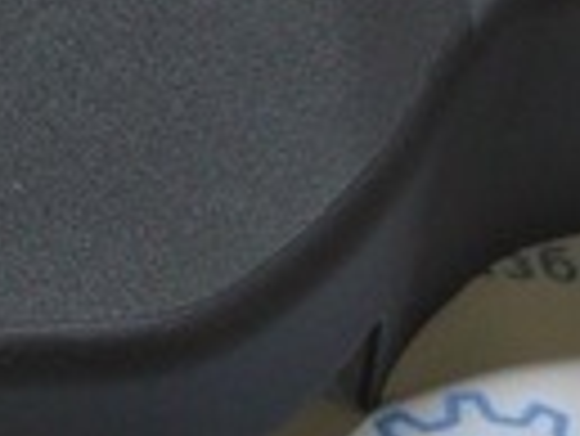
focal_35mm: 252
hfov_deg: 7.5
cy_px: -43
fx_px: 4226
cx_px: -593
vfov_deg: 5.9
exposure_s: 1/80
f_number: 3.8
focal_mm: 22
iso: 400
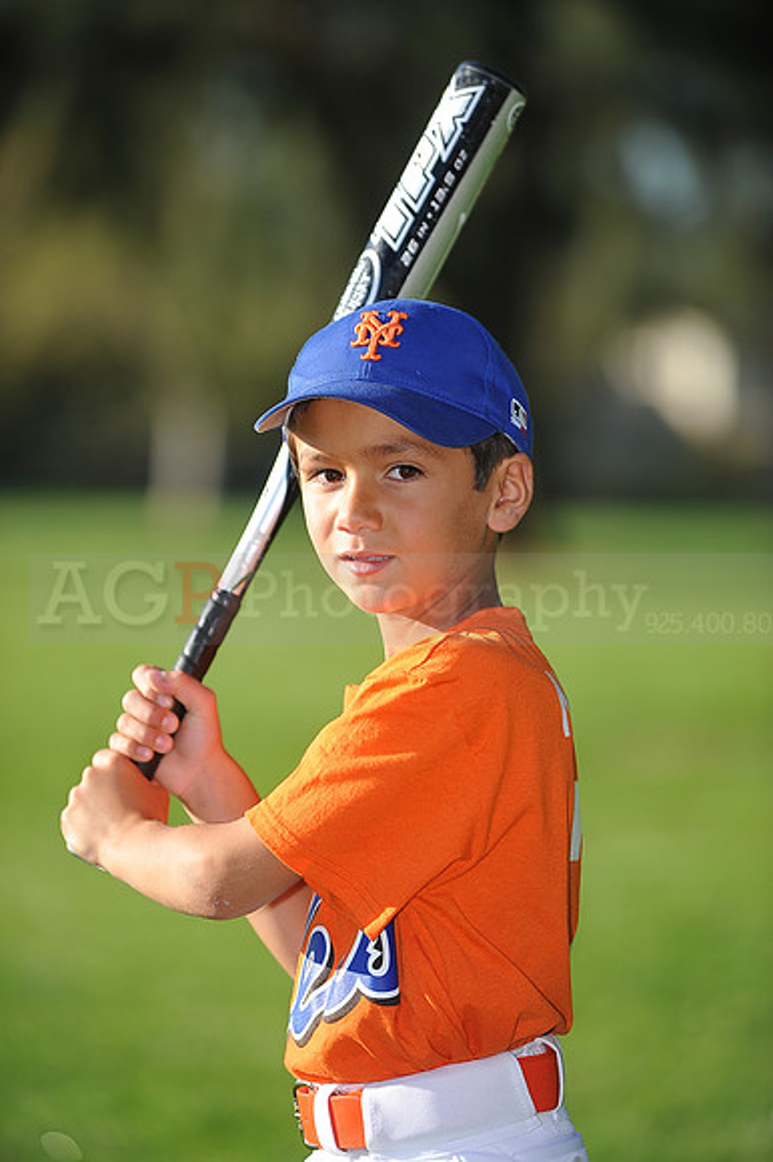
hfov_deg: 6.9
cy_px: 581
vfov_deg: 10.3
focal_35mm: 200
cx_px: 386
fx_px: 6449
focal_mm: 200
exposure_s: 1/1000
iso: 200
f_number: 4
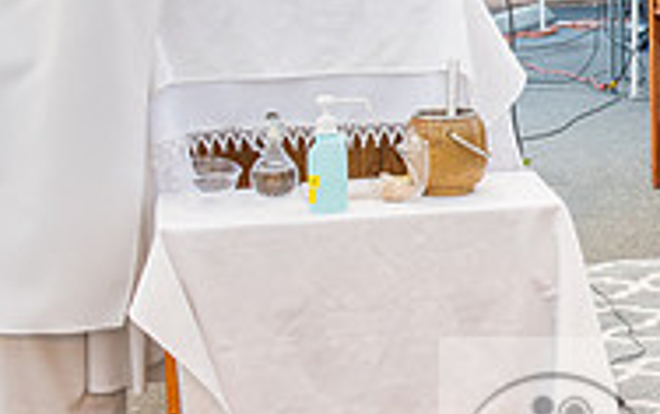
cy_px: 89
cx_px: 727
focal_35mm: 110
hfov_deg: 18.2
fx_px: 1981
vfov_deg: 11.9
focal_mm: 35
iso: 800
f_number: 6.3
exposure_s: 1/125
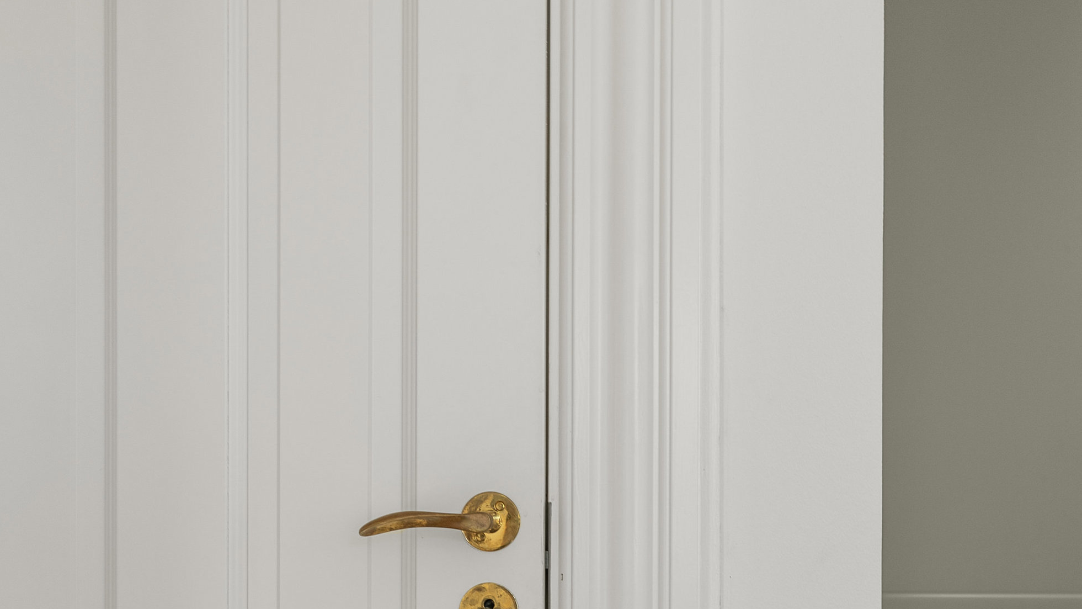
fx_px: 1377
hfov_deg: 42.9
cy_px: 523
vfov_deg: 24.4
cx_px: 548
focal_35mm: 48
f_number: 5.6
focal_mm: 30
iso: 200
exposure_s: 1/80
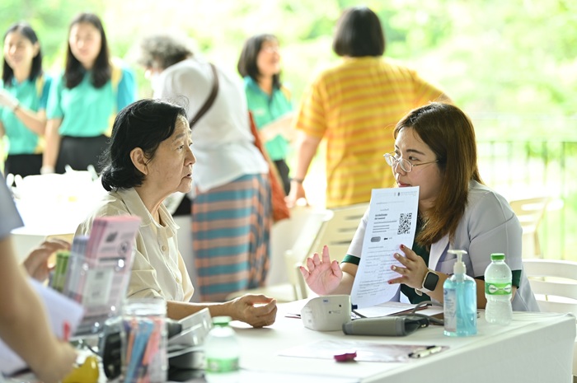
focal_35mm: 110
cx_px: 288
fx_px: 1761
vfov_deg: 12.4
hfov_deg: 18.6
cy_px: 192
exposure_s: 1/160
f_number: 2.8
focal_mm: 110
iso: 500
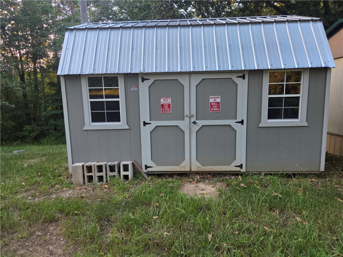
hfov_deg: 73.9
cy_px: 128
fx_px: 228
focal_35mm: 23
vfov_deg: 58.9
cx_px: 172
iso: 160
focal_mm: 5.4
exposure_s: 1/180
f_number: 1.8
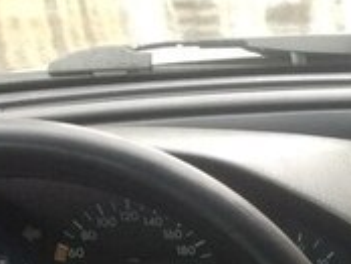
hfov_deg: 15.3
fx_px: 1117
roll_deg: -4.9
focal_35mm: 110
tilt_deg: -29.3
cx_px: 639
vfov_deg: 12.6
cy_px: 428
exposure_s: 1/33
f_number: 2.2
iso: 32
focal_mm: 4.15
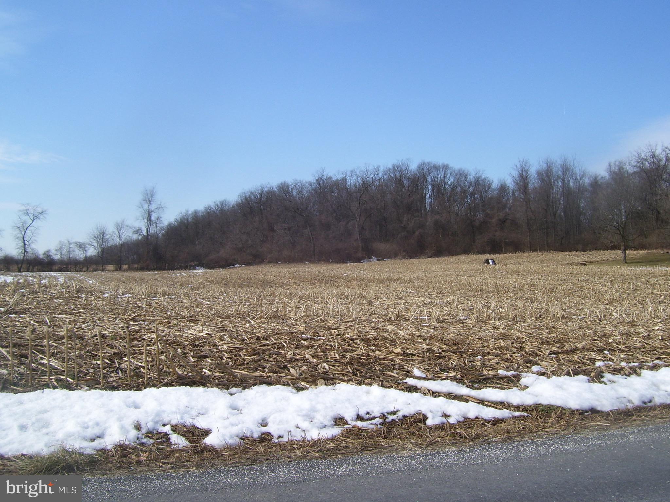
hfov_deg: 51.4
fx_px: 697
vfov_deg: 39.7
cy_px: 251
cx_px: 335
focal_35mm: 36
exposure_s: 1/500
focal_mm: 6
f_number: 4.8
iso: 80
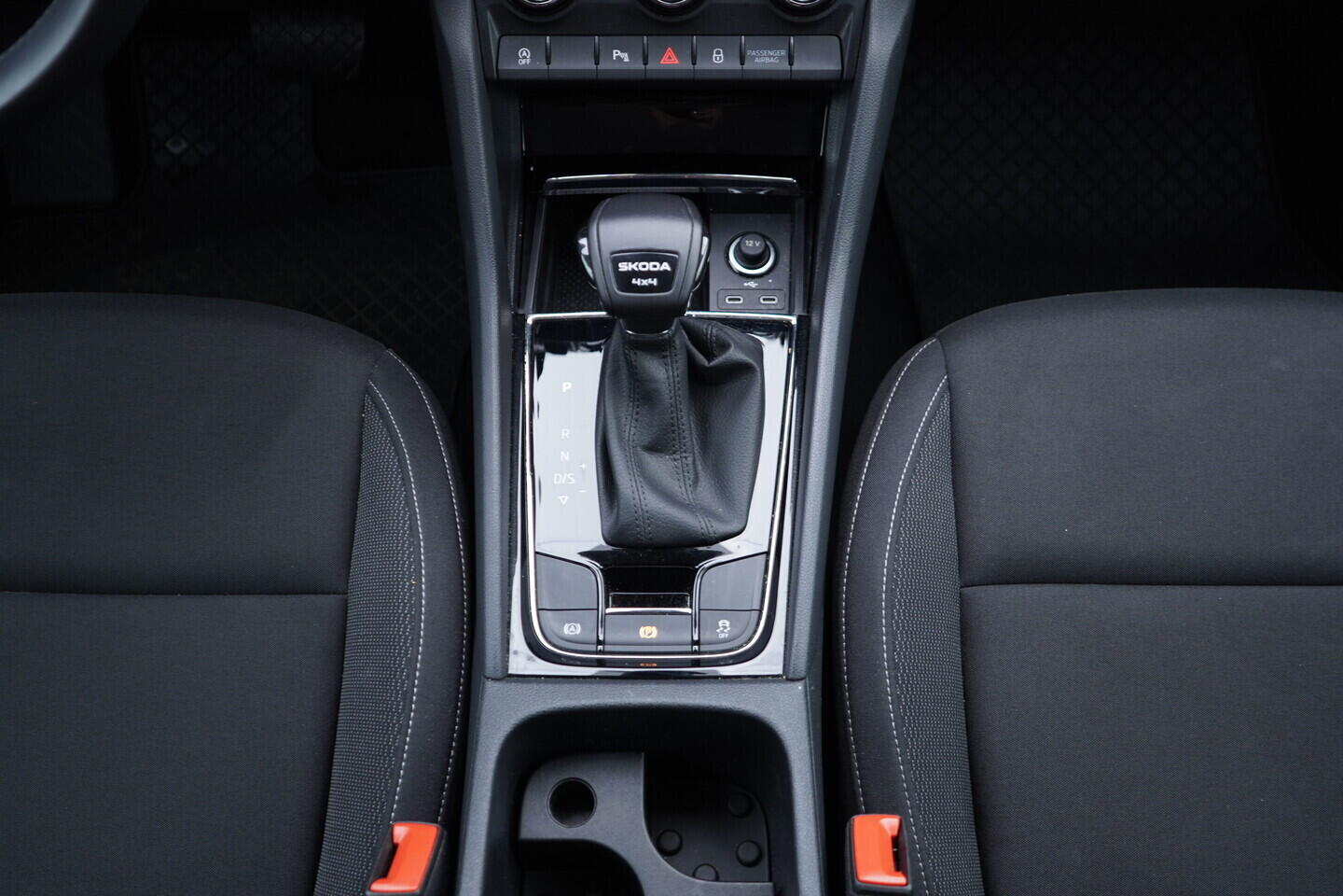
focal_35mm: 36
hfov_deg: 53.1
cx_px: 672
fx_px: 1343
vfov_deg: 36.9
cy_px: 448
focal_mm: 24
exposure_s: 1/40
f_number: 2.8
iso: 320
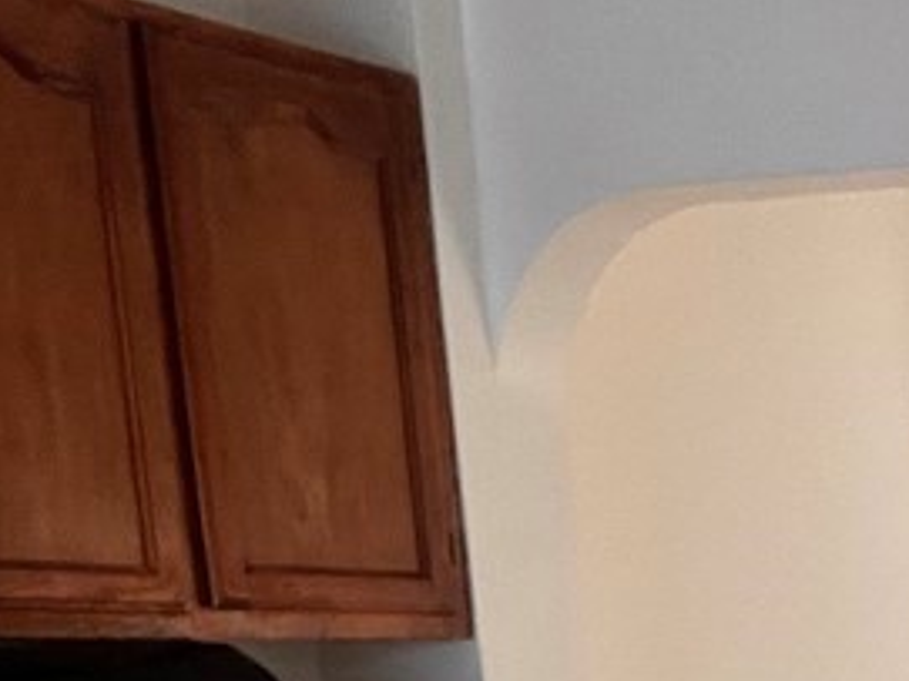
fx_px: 2284
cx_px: 1436
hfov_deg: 19.2
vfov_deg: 14.8
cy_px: 1231
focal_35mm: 87
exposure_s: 1/60
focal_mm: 2.71
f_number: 2.2
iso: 100
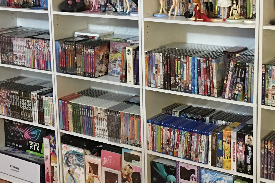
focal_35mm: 67
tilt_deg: -11.1
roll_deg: +1.0
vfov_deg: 20.3
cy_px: 64
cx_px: 153
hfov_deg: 30.1
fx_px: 512
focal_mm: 4.15
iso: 80
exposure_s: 1/4
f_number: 2.2
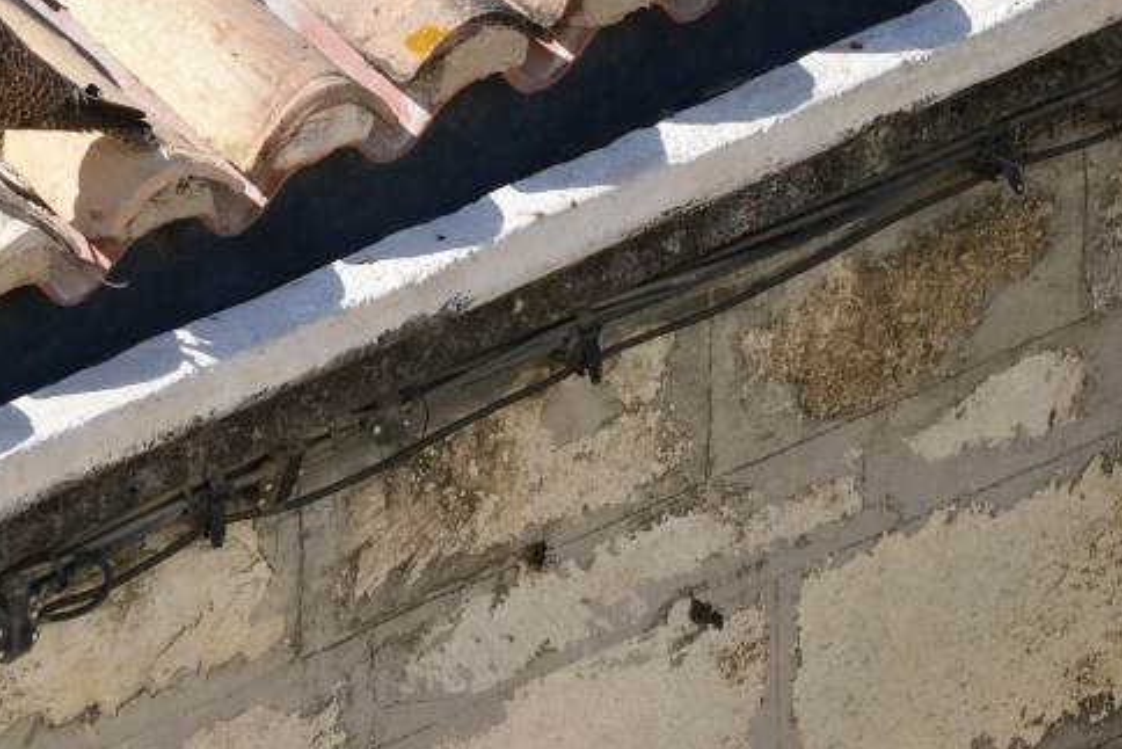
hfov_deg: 4.9
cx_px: 74
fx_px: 13032
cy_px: 79
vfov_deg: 3.3
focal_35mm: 418
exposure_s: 1/2500
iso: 1600
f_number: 8
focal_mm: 135
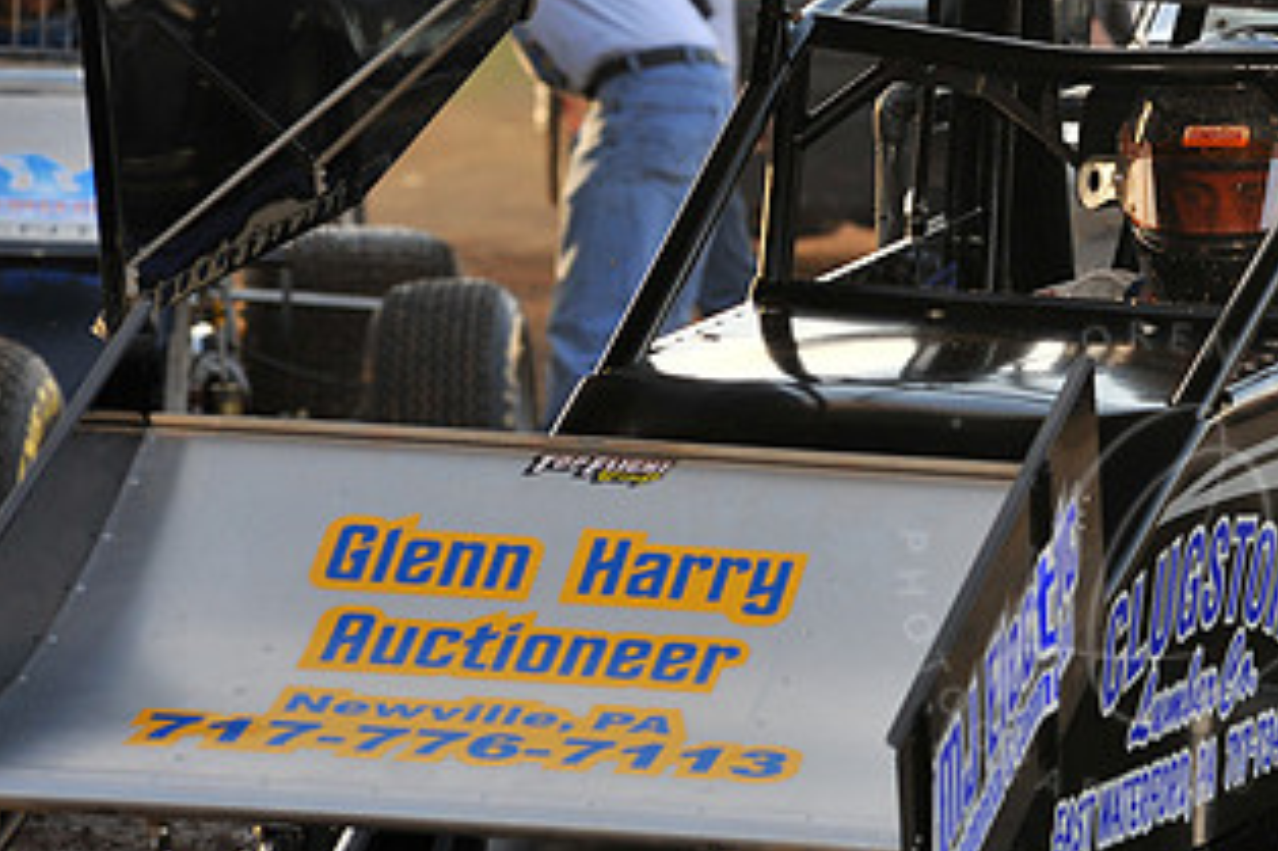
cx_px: 1140
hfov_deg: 5.6
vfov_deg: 3.7
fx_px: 13092
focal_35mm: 369
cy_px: 191
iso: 500
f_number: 9
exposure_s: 1/320
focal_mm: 200
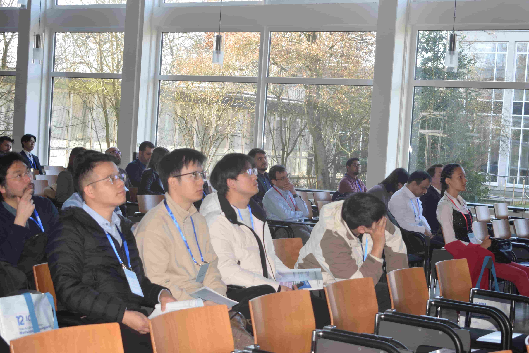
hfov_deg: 29.2
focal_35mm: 69
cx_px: 264
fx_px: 1014
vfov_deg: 19.7
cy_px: 176
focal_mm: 46
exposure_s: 1/125
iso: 640
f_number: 5.6
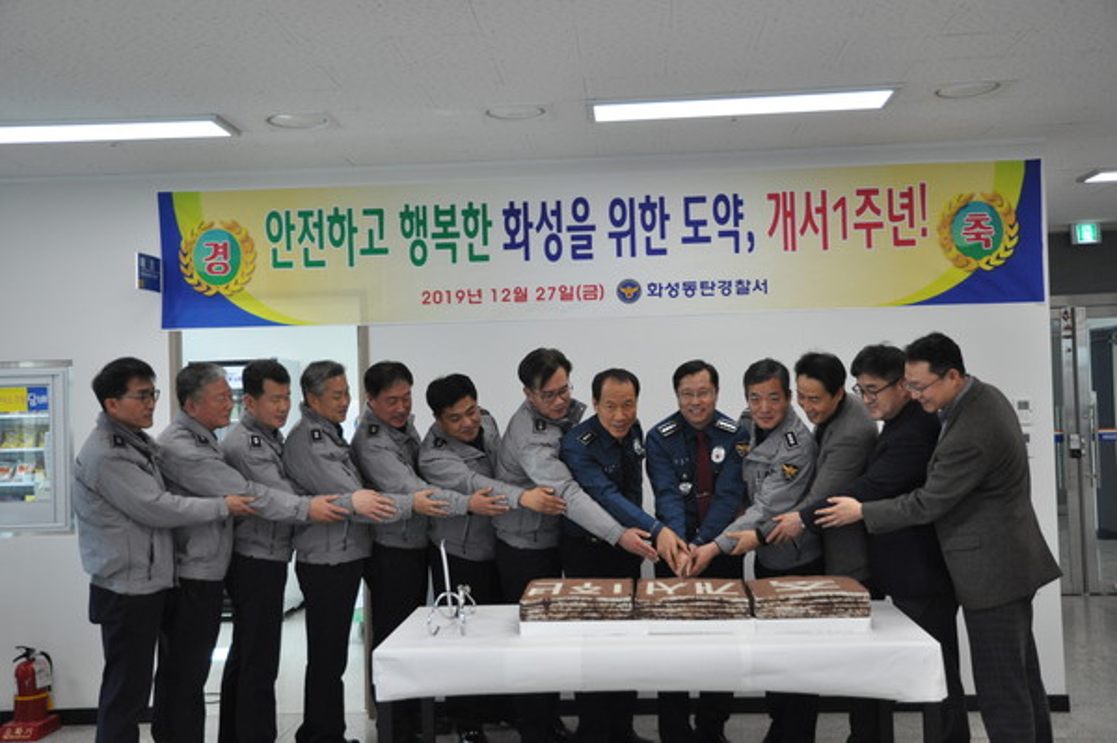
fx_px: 1163
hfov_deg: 51.3
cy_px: 372
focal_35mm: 38
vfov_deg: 35.4
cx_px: 558
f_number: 4.5
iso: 800
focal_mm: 25
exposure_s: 1/100
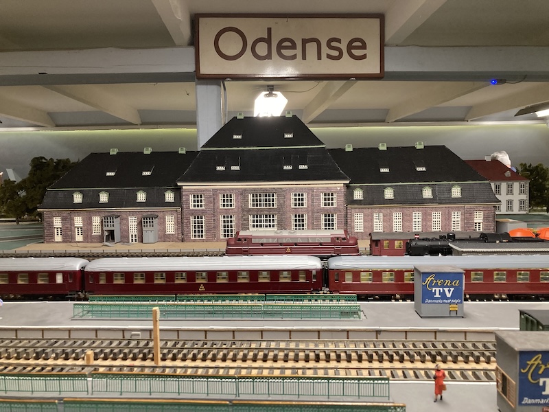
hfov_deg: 63.4
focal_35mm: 28
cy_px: 206
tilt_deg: -5.3
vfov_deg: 49.7
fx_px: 444
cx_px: 274
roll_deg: +1.9
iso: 200
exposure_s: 1/50
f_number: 1.8
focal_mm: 3.99
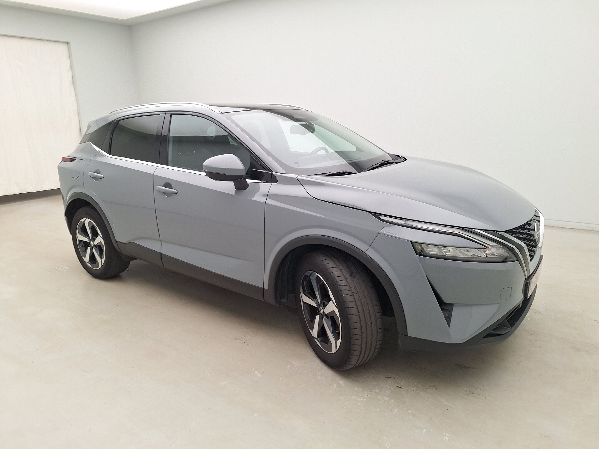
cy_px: 224
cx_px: 300
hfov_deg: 73.9
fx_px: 398
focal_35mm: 23
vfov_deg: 58.9
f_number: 1.8
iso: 50
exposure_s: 1/100
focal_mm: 5.54
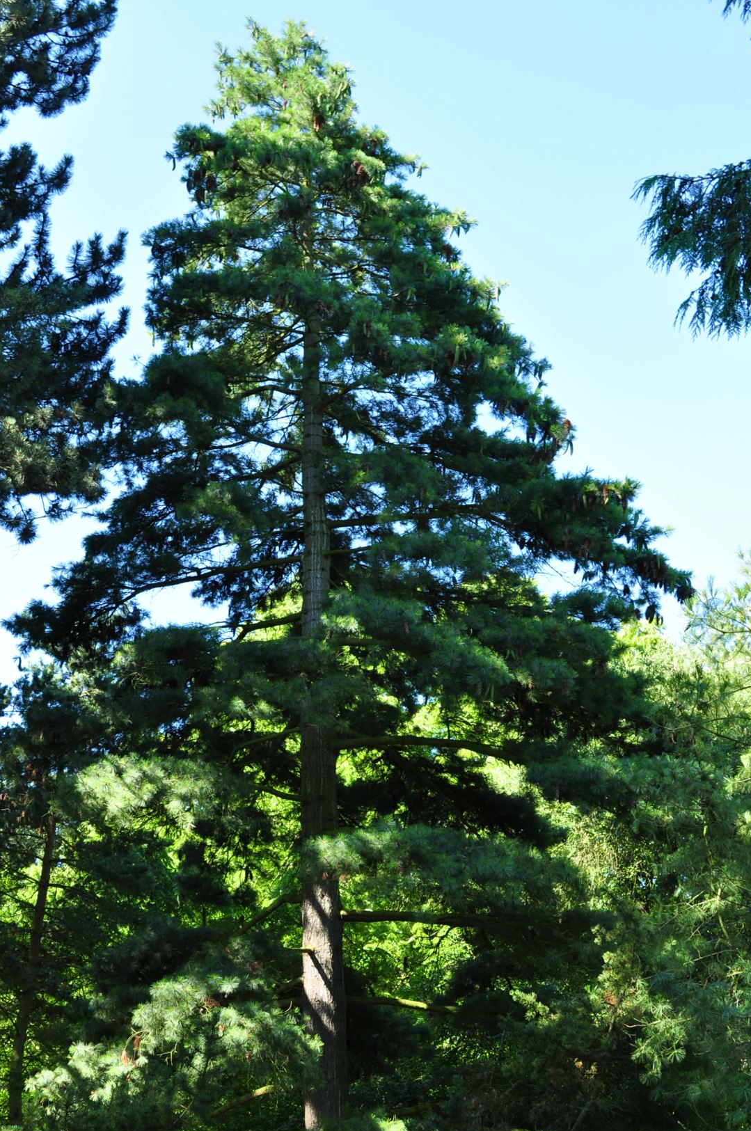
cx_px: 301
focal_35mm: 51
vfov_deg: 38.6
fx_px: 1600
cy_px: 727
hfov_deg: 26.4
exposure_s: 1/50
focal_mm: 26
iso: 200
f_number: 11
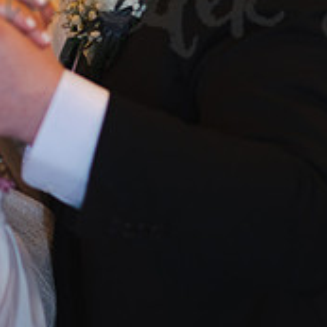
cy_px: -17
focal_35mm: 245
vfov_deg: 7.1
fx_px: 2618
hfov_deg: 7.1
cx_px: 106
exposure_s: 1/200
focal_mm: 85
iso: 800
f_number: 1.6
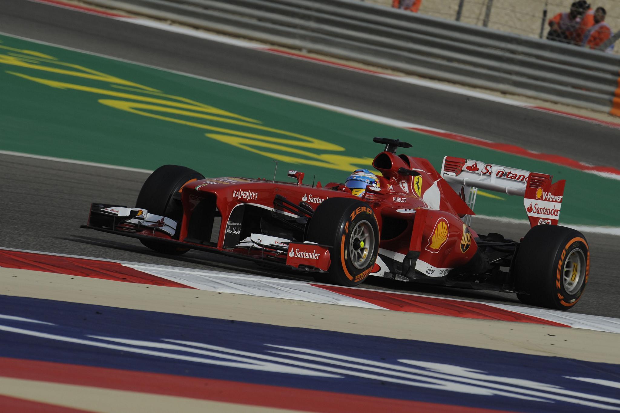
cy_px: 206
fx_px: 8610
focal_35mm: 500
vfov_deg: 2.7
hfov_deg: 4.1
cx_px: 310
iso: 320
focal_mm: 500
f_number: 9
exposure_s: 1/1250
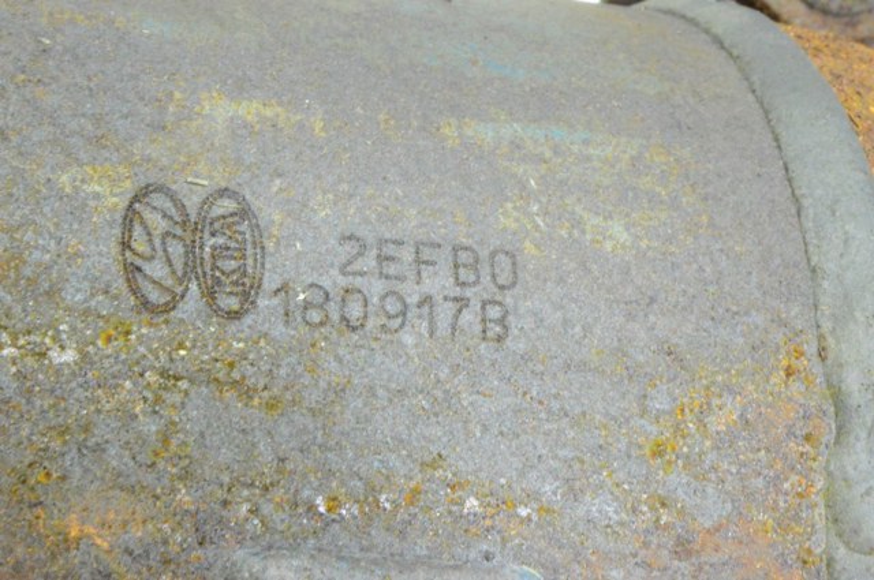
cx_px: 437
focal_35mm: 82
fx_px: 2000
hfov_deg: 24.6
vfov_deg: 16.5
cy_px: 290
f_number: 36
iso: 6400
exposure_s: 1/5
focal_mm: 55
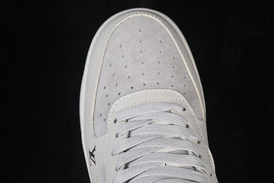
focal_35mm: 75
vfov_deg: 18.2
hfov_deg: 27.0
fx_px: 571
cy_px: 92
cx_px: 137
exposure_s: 1/80
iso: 160
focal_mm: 50
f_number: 7.1
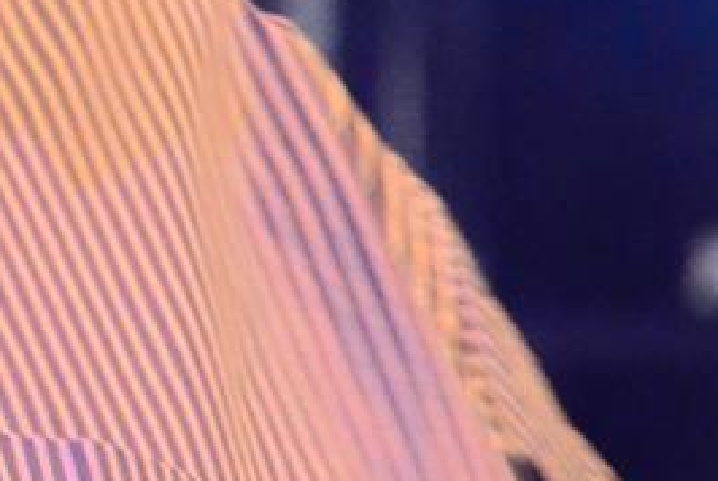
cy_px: -416
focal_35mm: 1420
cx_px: -731
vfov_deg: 1.0
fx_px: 28353
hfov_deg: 1.4
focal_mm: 155
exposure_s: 1/100
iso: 3200
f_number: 7.1
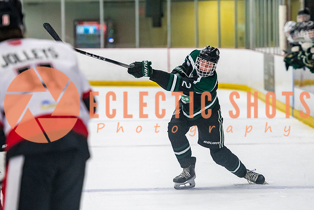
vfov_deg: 5.7
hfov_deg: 8.5
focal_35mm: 243
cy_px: 105
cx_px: 180
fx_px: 2116
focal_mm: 145
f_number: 3.2
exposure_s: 1/640
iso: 3200
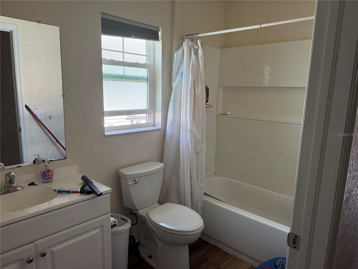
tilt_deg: -10.6
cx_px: 179
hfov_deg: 71.6
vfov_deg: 56.8
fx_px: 248
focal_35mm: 24
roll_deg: -1.6
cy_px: 134
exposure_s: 1/219
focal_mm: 6.76
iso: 200
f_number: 1.78
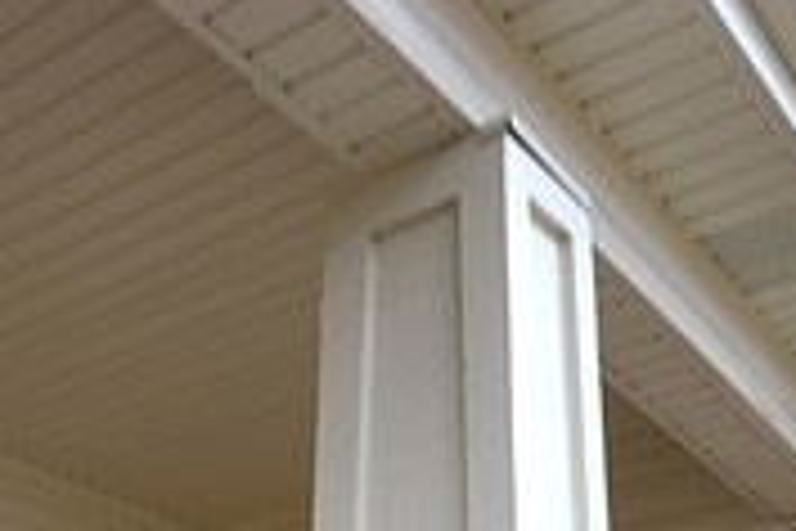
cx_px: 0
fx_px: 1437
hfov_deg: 29.0
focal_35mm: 65
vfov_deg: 17.2
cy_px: 952
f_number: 14
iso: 100
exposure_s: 1/5
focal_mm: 12
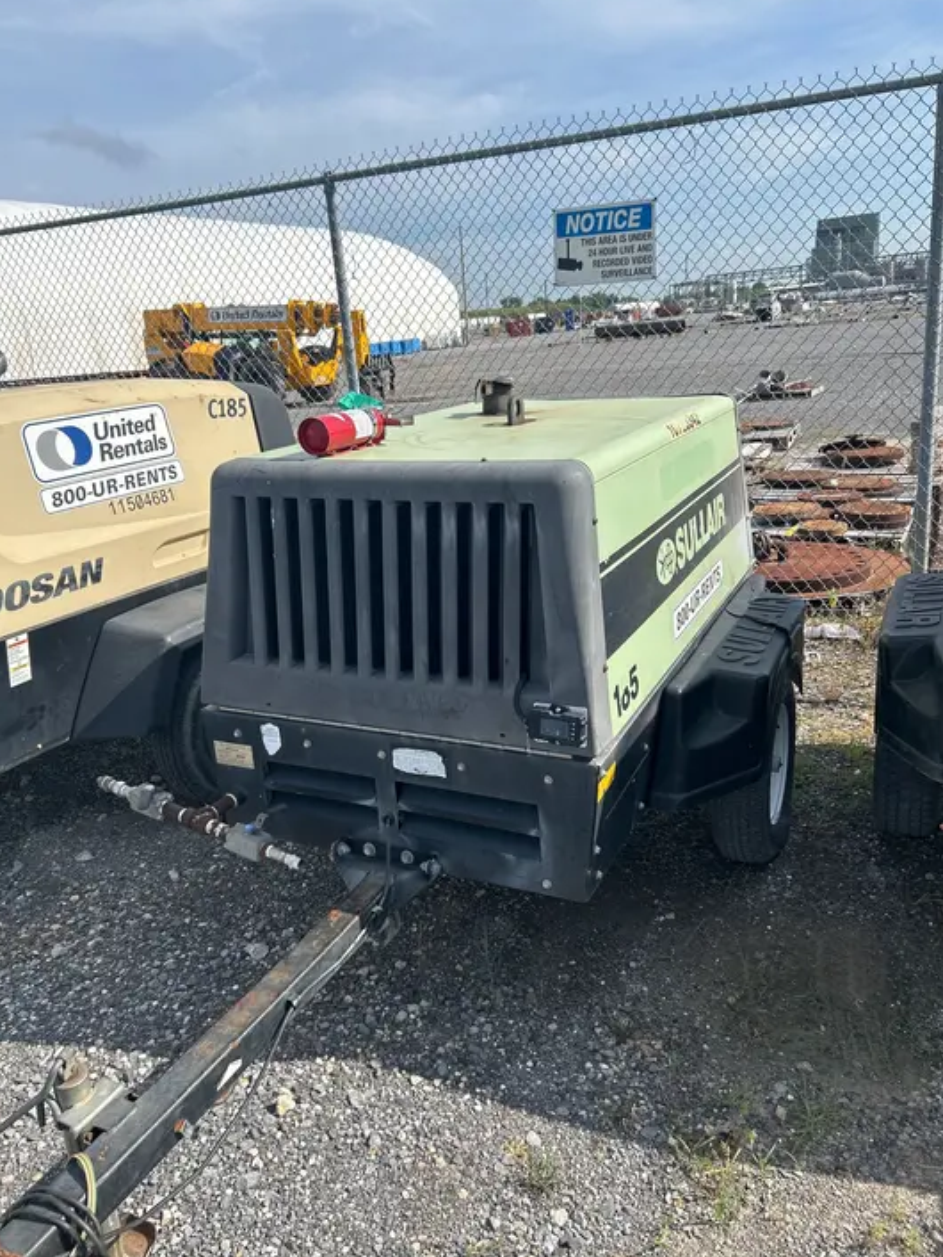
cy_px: 633
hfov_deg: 51.4
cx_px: 461
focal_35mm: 27
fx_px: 980
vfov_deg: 65.3
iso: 50
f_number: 1.5
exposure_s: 1/4274
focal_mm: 5.7
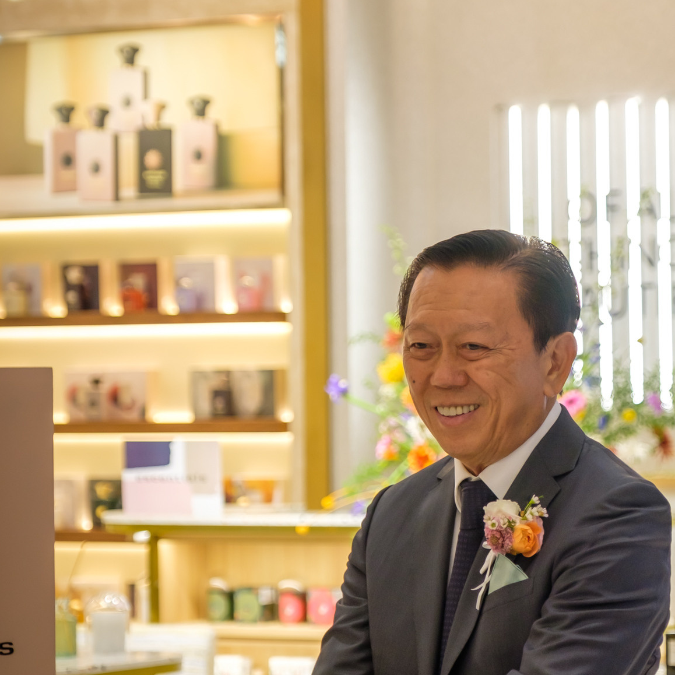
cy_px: 375
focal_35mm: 156
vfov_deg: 11.2
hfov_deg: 11.2
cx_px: 470
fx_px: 3442
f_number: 2.8
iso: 400
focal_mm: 55
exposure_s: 1/125
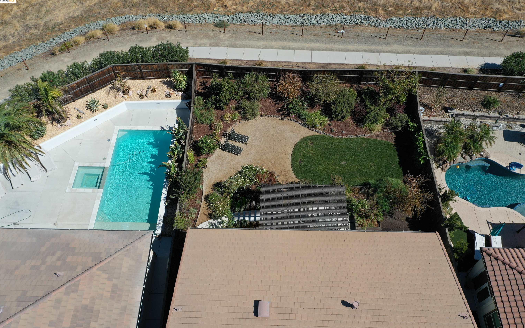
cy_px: 176
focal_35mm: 29
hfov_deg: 64.6
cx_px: 260
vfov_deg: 43.1
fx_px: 415
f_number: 6.3
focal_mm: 10.26
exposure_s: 1/640
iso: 100
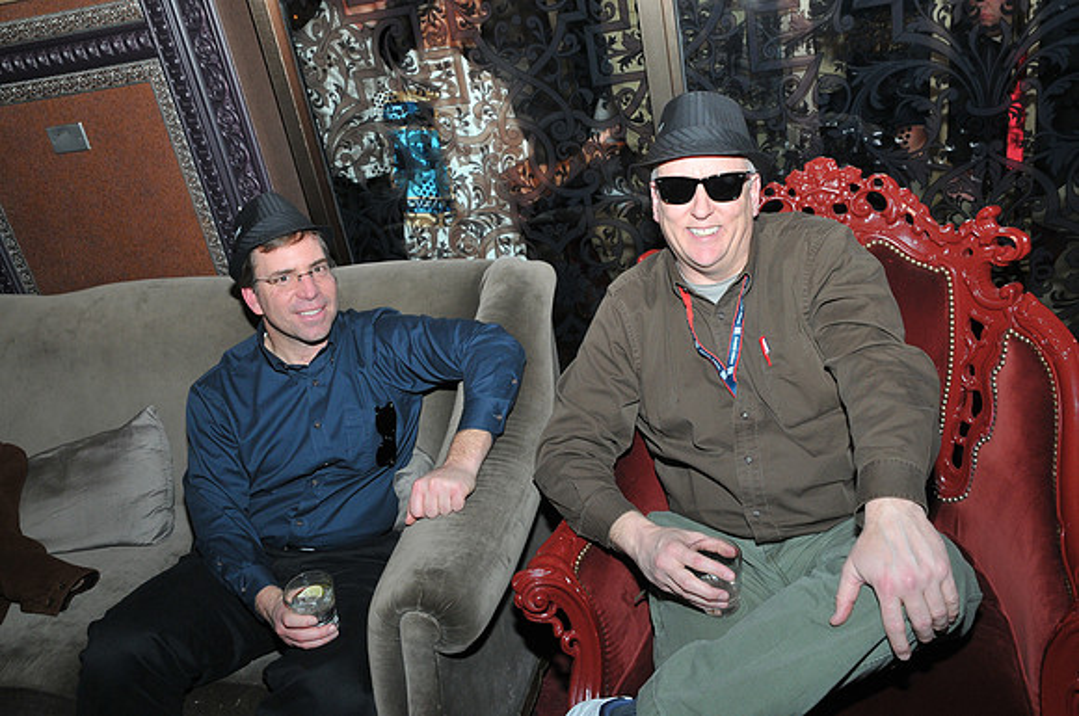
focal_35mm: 33
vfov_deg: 39.9
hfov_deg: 57.3
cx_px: 540
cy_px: 358
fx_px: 988
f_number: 5.6
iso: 500
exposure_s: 1/50
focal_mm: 22
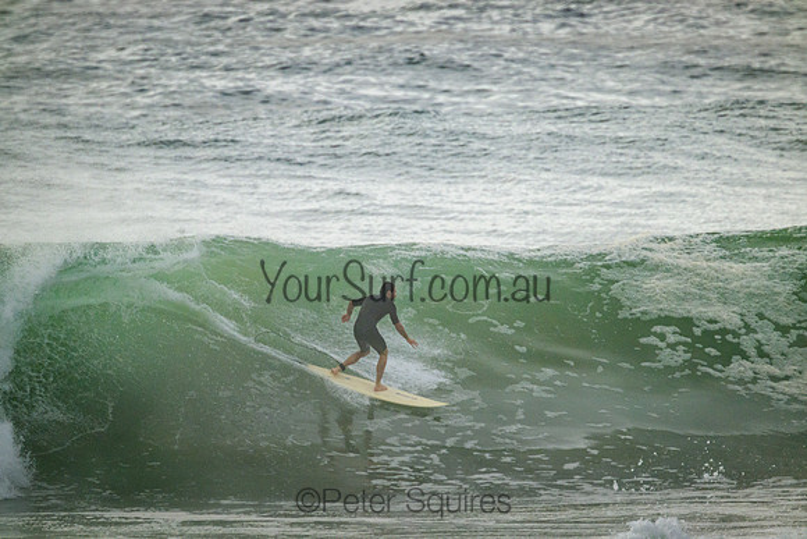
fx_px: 17937
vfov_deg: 1.7
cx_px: 404
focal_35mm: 800
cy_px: 270
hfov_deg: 2.6
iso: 1600
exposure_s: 1/2500
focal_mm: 800
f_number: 11
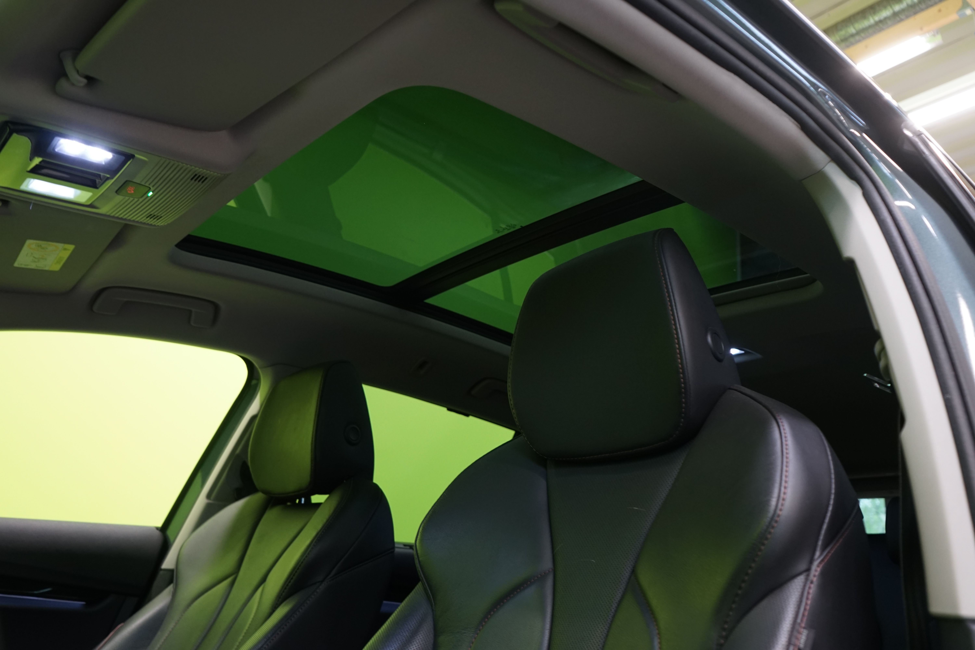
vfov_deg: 45.0
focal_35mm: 29
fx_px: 785
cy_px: 325
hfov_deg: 63.7
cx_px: 488
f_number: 5
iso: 1000
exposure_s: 1/20
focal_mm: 29
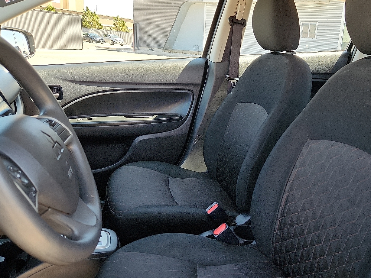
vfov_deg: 46.7
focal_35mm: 30
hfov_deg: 59.0
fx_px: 321
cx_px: 237
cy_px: 124
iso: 81
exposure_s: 1/119
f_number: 1.8
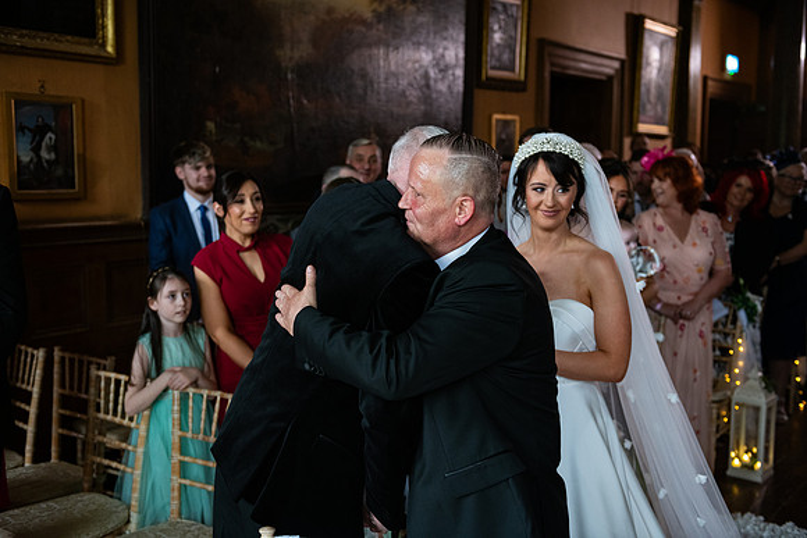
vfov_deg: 33.4
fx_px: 897
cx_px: 404
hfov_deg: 48.4
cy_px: 269
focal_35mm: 40
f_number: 3.5
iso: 800
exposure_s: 1/160
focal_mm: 40
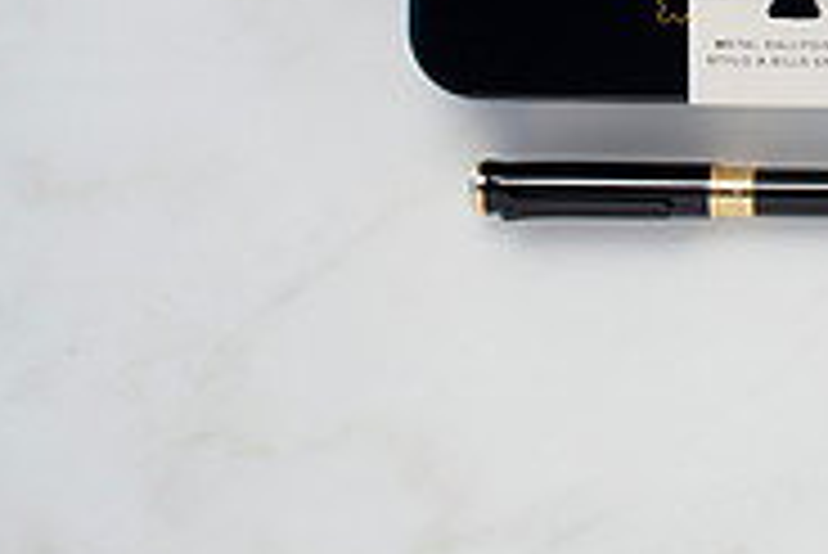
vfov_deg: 8.5
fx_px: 3706
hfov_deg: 12.2
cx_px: 1188
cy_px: -101
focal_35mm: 161
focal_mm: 50
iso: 250
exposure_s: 1/80
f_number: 11
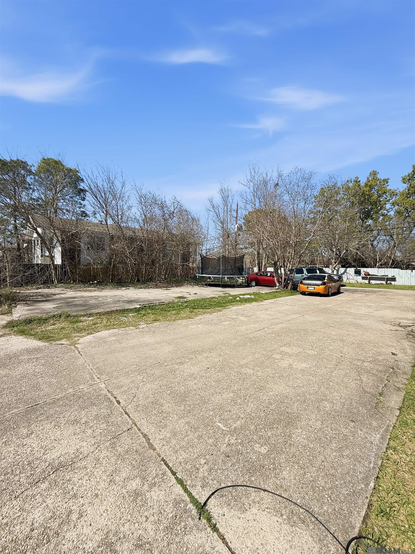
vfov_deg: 102.1
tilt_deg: -1.3
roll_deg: -0.6
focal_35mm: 14
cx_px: 208
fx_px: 224
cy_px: 277
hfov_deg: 85.7
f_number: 2.2
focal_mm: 2.2
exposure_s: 1/2506
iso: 50
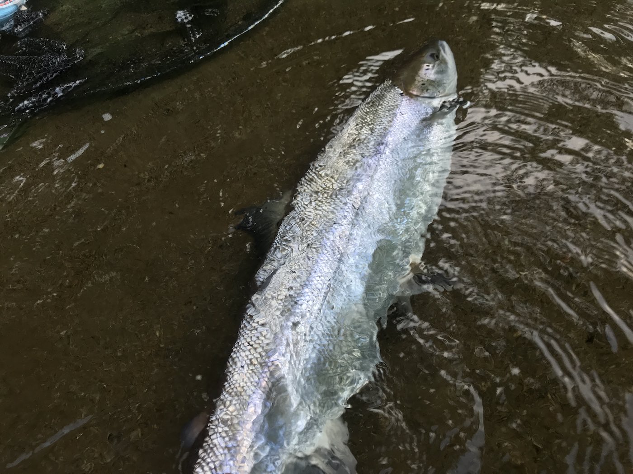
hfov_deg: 63.4
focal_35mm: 28
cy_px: 237
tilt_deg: -46.1
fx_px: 512
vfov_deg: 49.7
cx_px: 316
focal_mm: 3.99
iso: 40
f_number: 1.8
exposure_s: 1/100
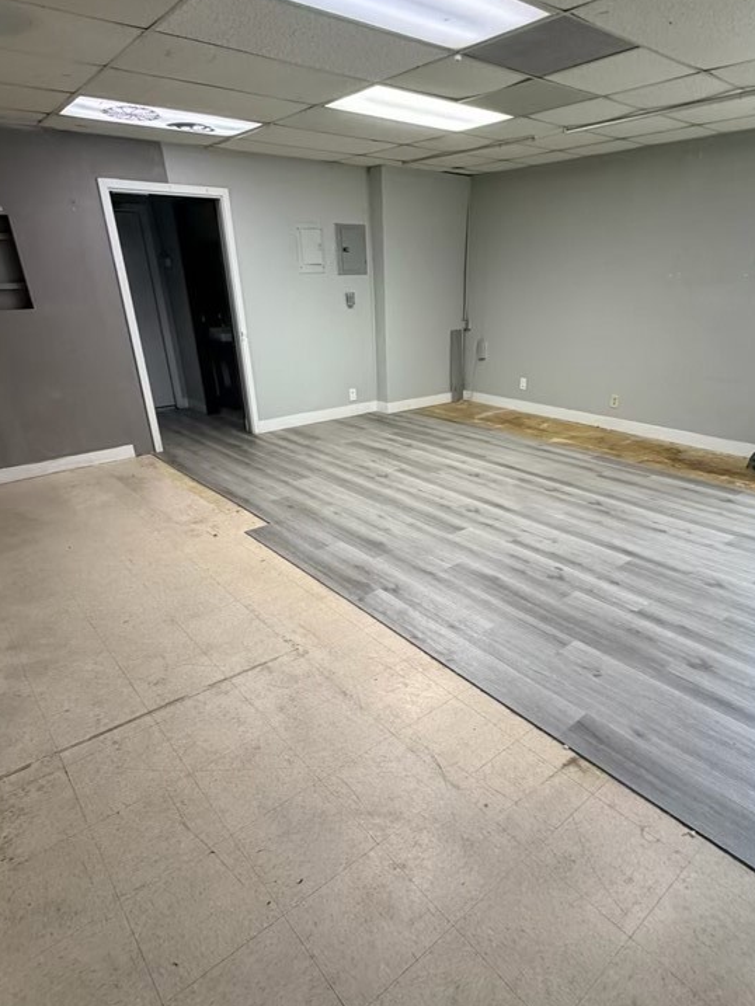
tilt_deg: -26.3
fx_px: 581
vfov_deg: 81.4
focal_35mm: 20
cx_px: 411
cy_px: 563
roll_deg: +0.4
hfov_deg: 65.9
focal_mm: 2.22
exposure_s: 1/120
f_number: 2.2
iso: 320
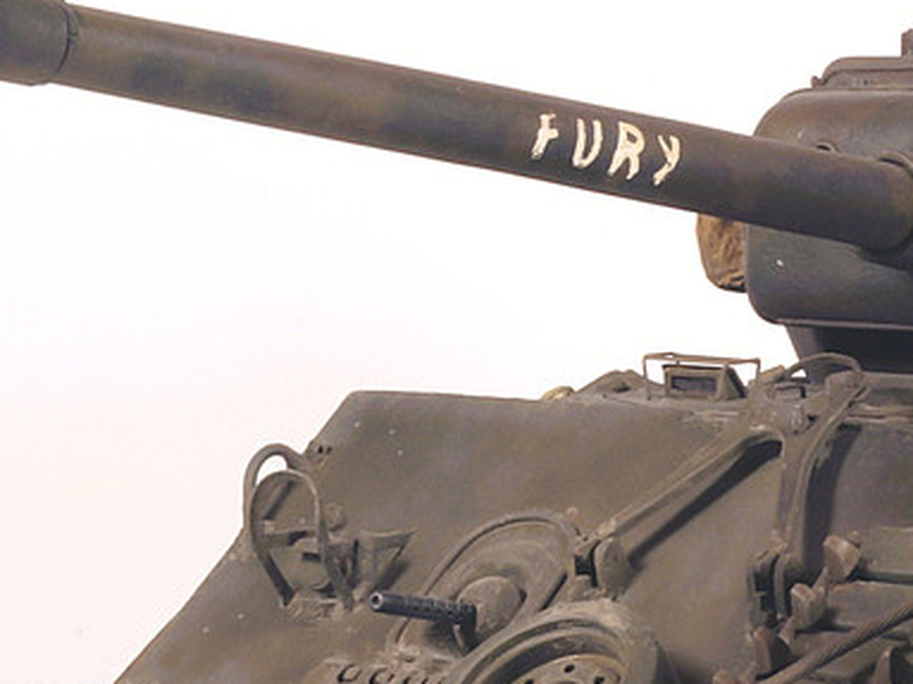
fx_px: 3586
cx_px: 903
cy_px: 565
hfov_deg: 14.3
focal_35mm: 136
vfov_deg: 10.9
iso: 160
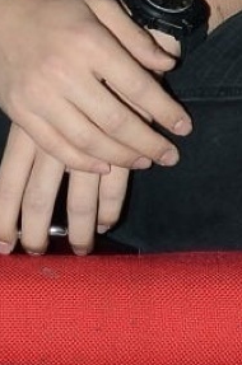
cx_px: -38
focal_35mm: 284
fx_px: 2877
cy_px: 76
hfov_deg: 4.8
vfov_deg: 7.3
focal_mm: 30
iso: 250
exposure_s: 1/125
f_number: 5.6
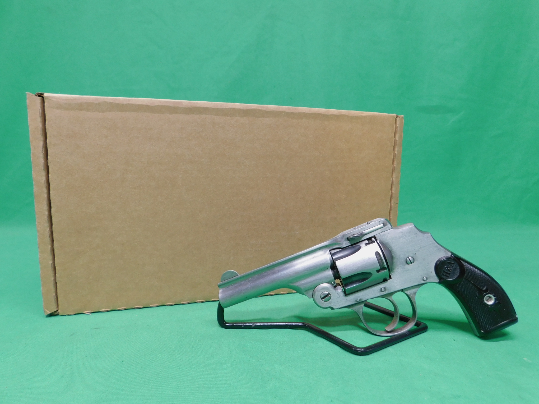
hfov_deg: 73.9
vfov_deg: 58.9
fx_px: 358
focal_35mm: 23
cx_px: 270
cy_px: 202
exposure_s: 1/30
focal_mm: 4
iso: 125
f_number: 3
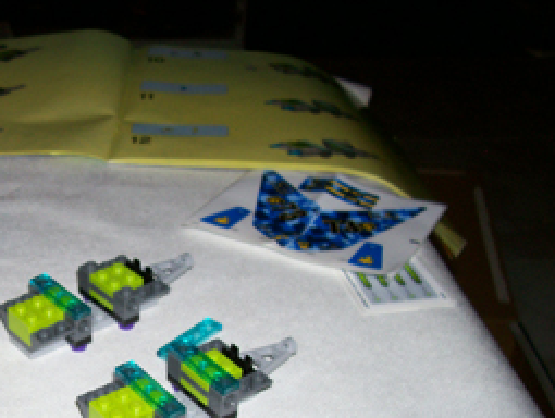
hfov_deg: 31.1
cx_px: 91
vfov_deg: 23.9
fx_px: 963
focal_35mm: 60
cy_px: 359
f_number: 2.7
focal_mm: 5.6
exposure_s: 1/64
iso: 80
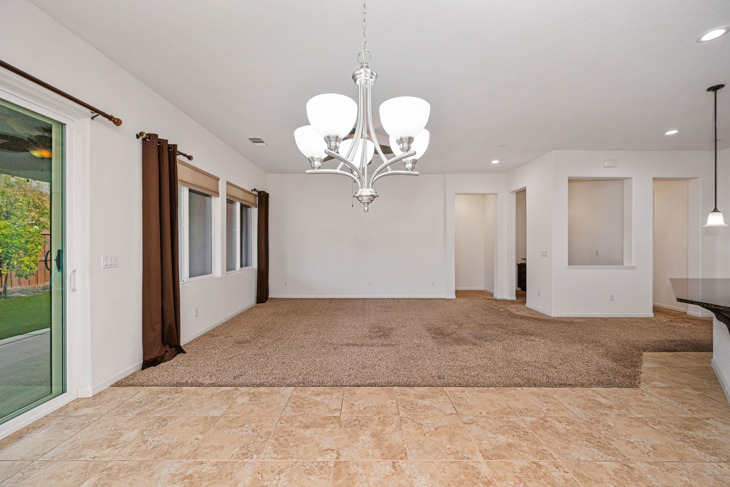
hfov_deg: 104.3
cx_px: 365
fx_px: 284
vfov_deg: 81.2
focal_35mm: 14
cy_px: 244
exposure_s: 1/200
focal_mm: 14
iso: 640
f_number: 7.1
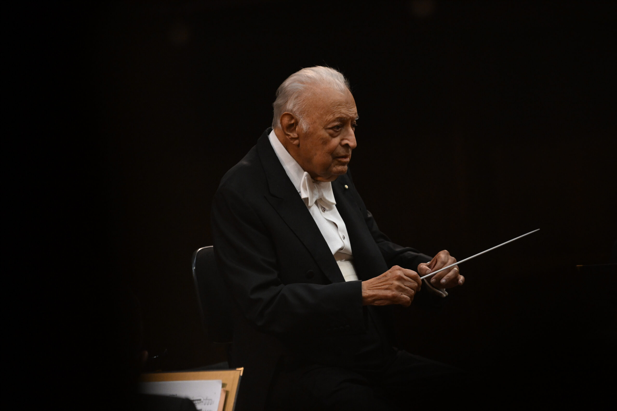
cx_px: 308
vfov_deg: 6.9
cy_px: 206
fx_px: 3428
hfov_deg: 10.3
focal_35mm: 200
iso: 4000
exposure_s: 1/250
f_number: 4
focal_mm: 200
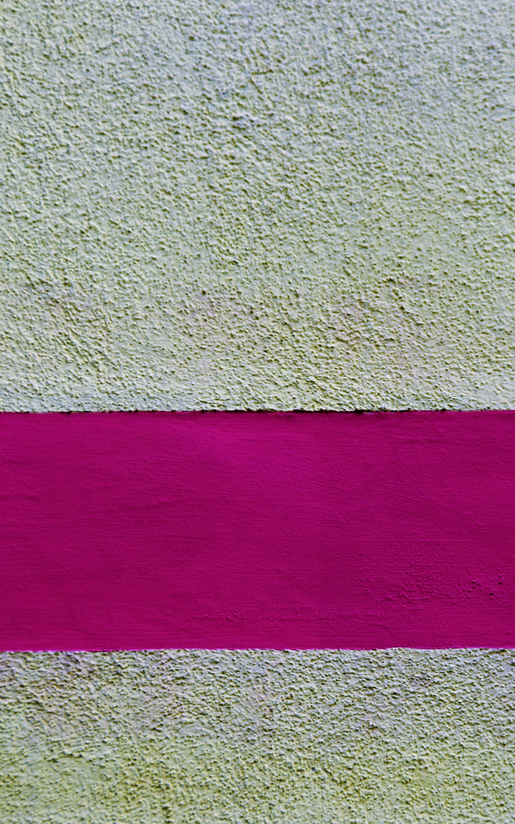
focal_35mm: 313
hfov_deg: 4.2
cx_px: 513
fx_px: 7030
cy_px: 429
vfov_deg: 6.7
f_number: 8
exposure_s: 1/250
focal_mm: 130
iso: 200
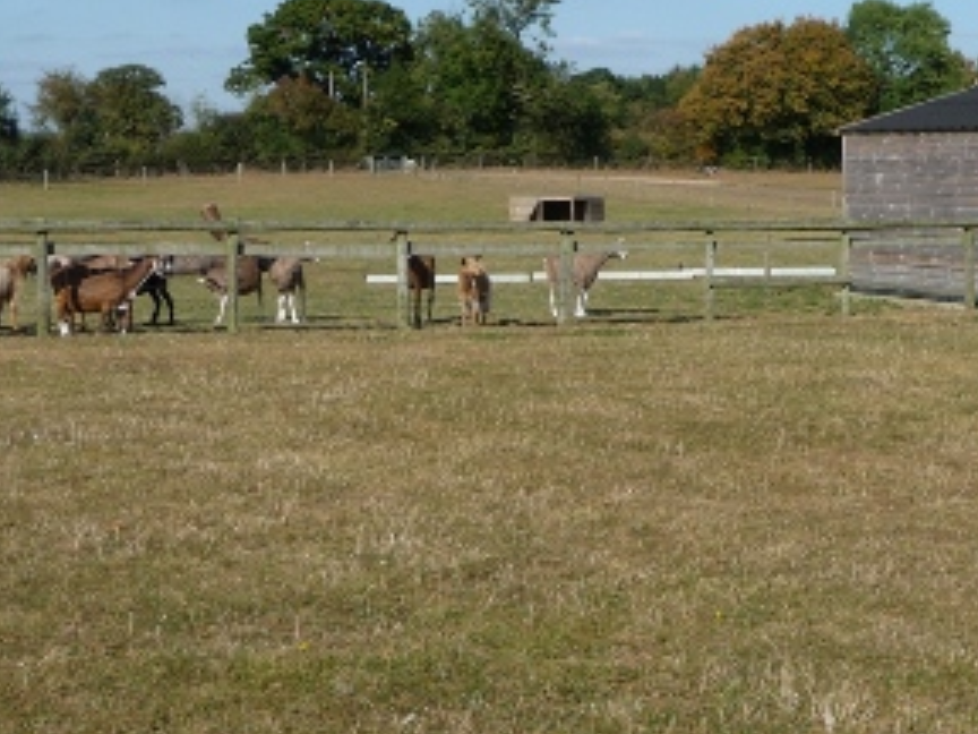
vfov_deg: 20.9
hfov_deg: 27.8
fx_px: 1978
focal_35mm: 70
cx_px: 533
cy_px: 241
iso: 100
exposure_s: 1/1000
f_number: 4.1
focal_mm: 7.6
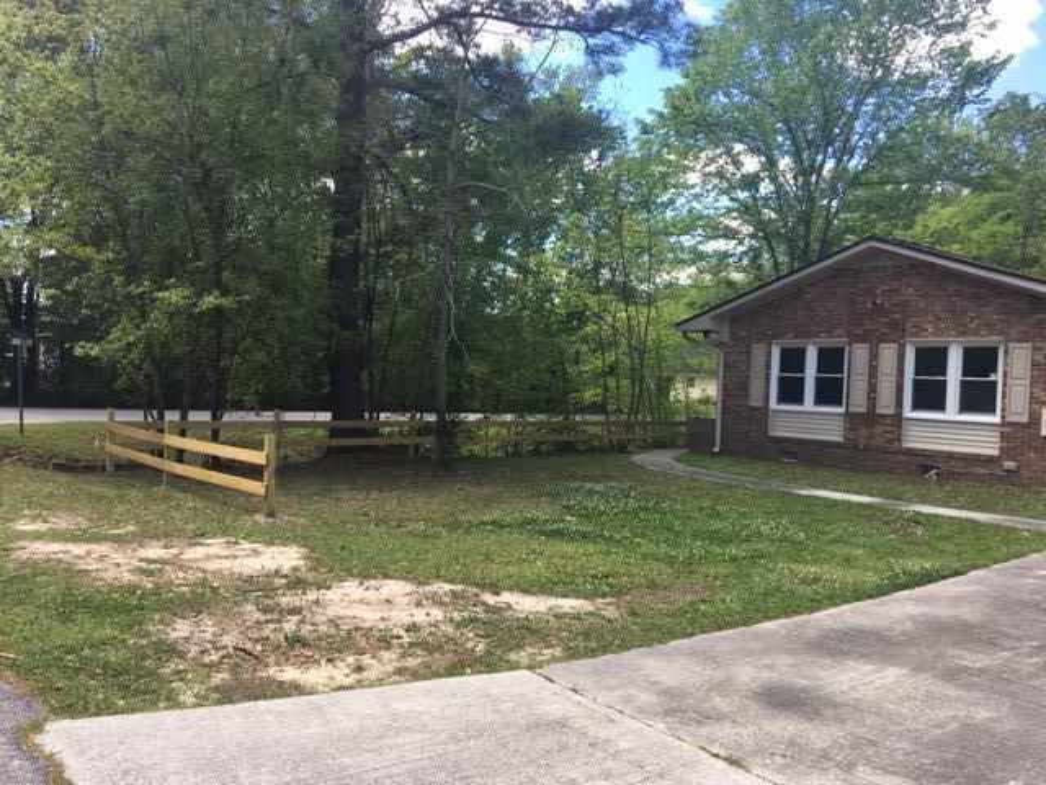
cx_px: 523
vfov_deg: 48.2
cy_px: 392
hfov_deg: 61.7
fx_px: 876
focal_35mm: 29
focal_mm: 4.15
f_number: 2.2
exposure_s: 1/420
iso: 25
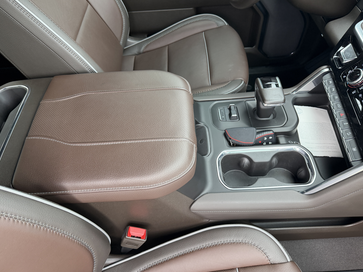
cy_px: 133
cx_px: 180
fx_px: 262
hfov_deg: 69.4
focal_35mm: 25
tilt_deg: -51.9
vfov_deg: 54.9
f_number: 1.78
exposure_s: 1/162
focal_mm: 6.76
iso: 200
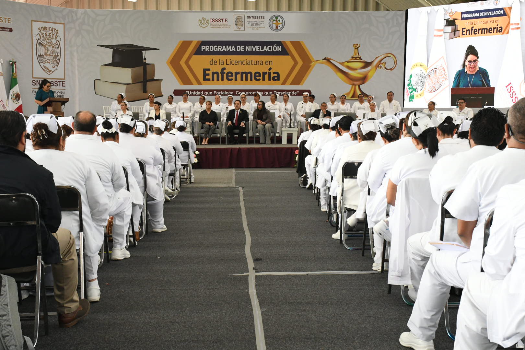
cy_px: 175
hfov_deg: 30.1
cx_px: 262
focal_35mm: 67
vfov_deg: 20.3
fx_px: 977
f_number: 11
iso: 3200
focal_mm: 45
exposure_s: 1/125
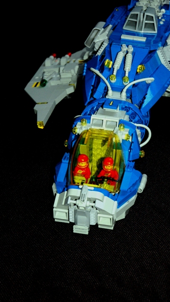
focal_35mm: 94
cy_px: 126
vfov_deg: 22.7
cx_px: 126
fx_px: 753
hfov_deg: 12.8
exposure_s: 1/60
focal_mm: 46
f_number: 4.5
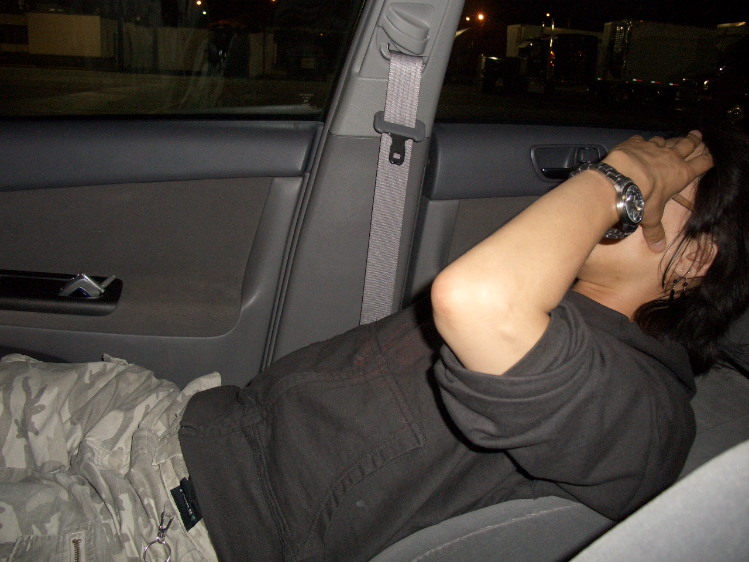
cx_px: 374
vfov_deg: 42.9
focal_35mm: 33
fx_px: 714
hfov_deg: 55.4
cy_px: 281
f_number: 2.8
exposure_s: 1/60
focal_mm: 7.1
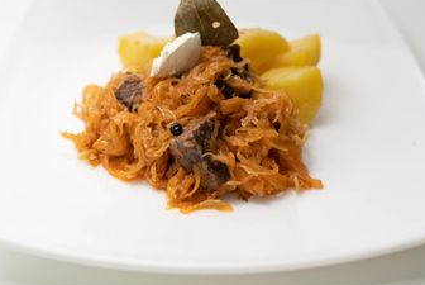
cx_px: 219
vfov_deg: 20.3
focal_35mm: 67
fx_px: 792
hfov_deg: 30.0
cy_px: 111
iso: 500
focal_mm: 44
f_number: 2.8
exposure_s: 1/200
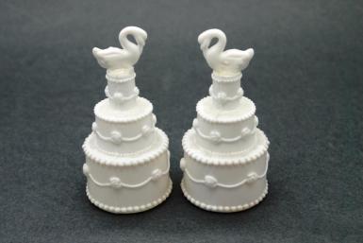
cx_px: 182
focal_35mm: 52
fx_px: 530
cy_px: 122
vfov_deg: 25.8
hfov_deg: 37.8
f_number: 8
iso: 200
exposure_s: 1/60
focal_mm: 35
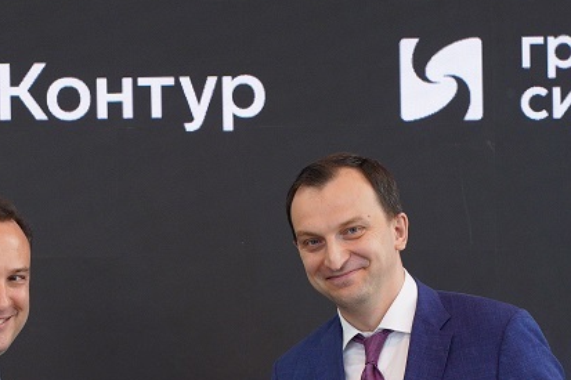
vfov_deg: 8.9
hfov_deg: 13.6
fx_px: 2394
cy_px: 510
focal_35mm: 151
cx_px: 184
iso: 800
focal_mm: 52
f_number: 2.8
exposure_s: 1/125
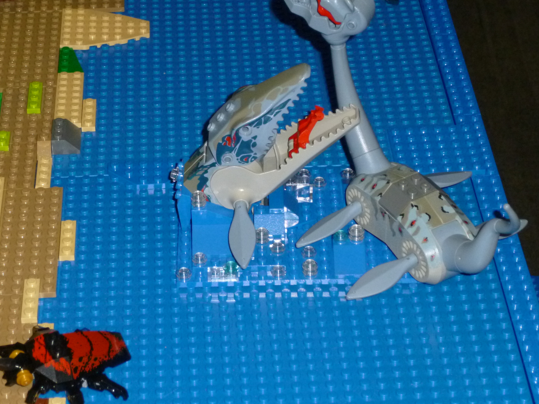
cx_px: 221
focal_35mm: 119
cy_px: 208
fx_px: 1853
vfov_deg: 12.5
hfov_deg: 16.5
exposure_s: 1/60
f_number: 5
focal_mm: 15.3
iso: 250
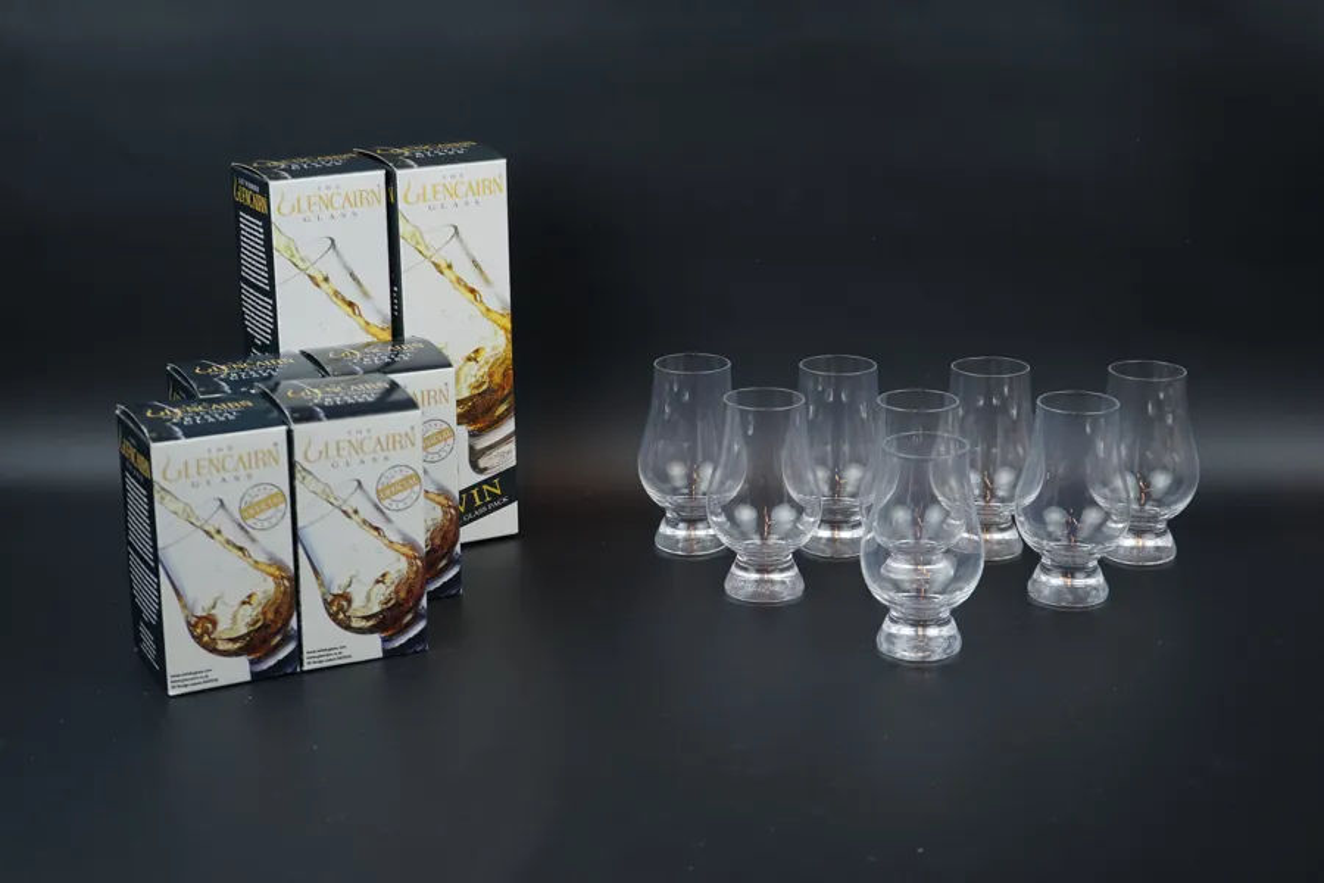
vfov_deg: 23.4
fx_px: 2133
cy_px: 442
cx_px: 662
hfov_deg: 34.5
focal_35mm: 58
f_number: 5
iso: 125
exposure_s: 1/60
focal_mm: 58
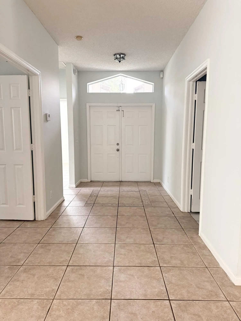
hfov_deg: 56.8
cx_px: 120
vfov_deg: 71.6
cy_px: 160
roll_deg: -0.1
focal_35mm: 24
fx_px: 223
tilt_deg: -5.7
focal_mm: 6.76
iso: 250
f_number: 1.78
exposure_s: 1/60
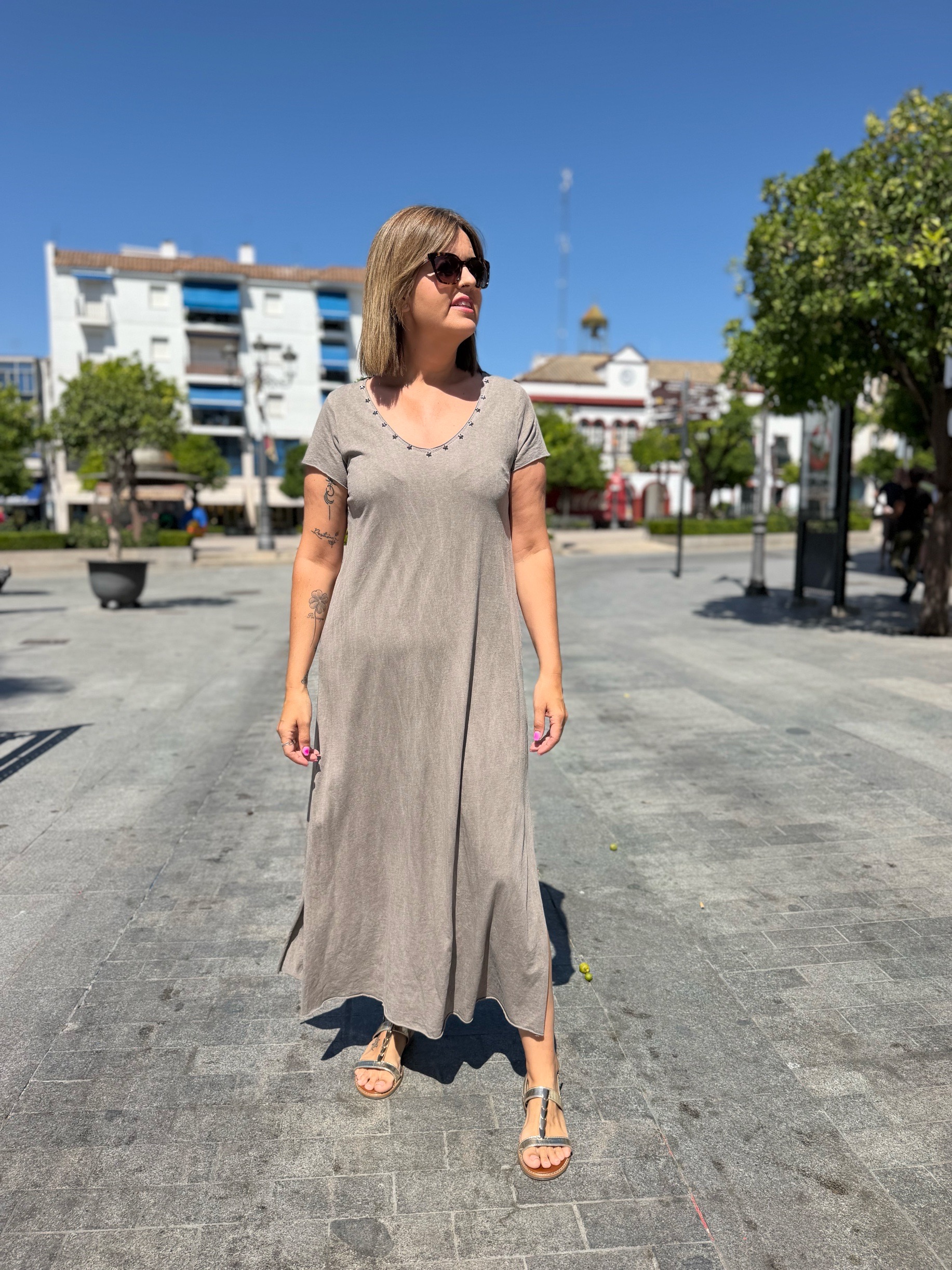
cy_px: 635
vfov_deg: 71.6
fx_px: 880
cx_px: 476
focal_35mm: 24
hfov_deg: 56.8
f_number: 1.78
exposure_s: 1/5714
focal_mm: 6.76
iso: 80
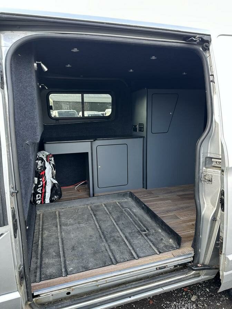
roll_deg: +0.3
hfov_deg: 56.8
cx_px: 116
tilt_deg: -11.1
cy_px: 154
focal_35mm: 24
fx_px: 214
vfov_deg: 71.6
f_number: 1.78
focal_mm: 6.86
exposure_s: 1/121
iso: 80
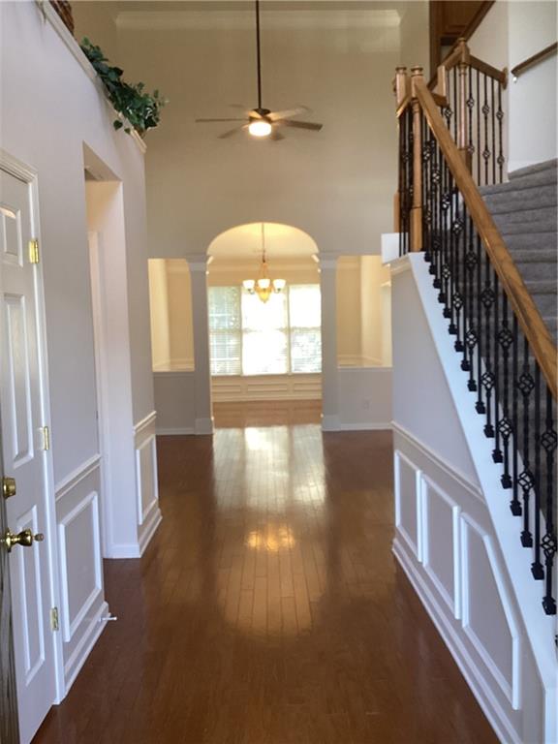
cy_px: 372
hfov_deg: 45.4
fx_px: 666
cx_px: 279
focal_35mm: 31
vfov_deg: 58.4
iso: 100
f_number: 2.4
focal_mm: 3.3
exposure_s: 1/60
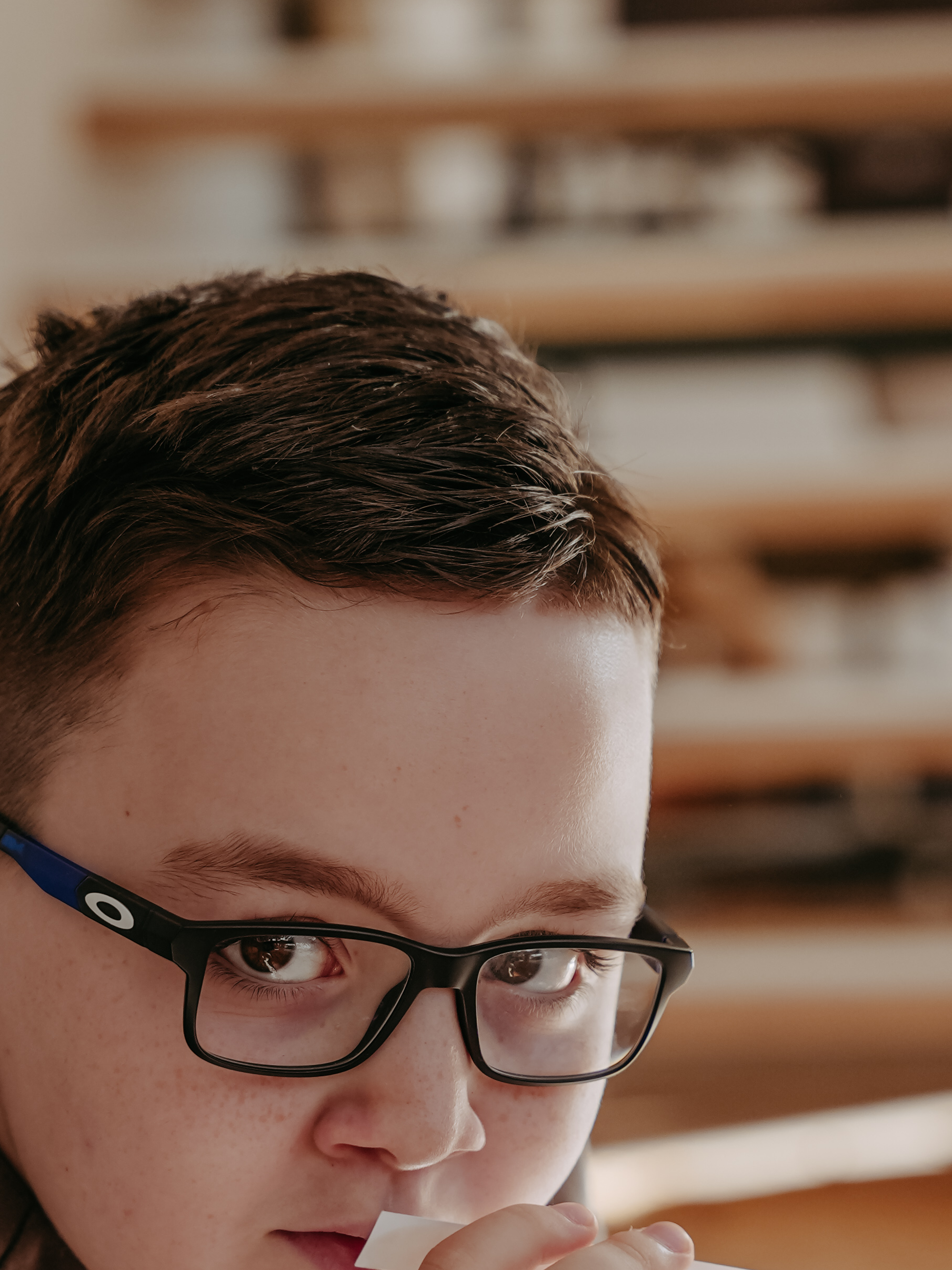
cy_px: 1110
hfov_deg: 9.1
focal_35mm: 163
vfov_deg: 12.1
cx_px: 555
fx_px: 5971
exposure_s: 1/320
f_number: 2.8
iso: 160
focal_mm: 58.3
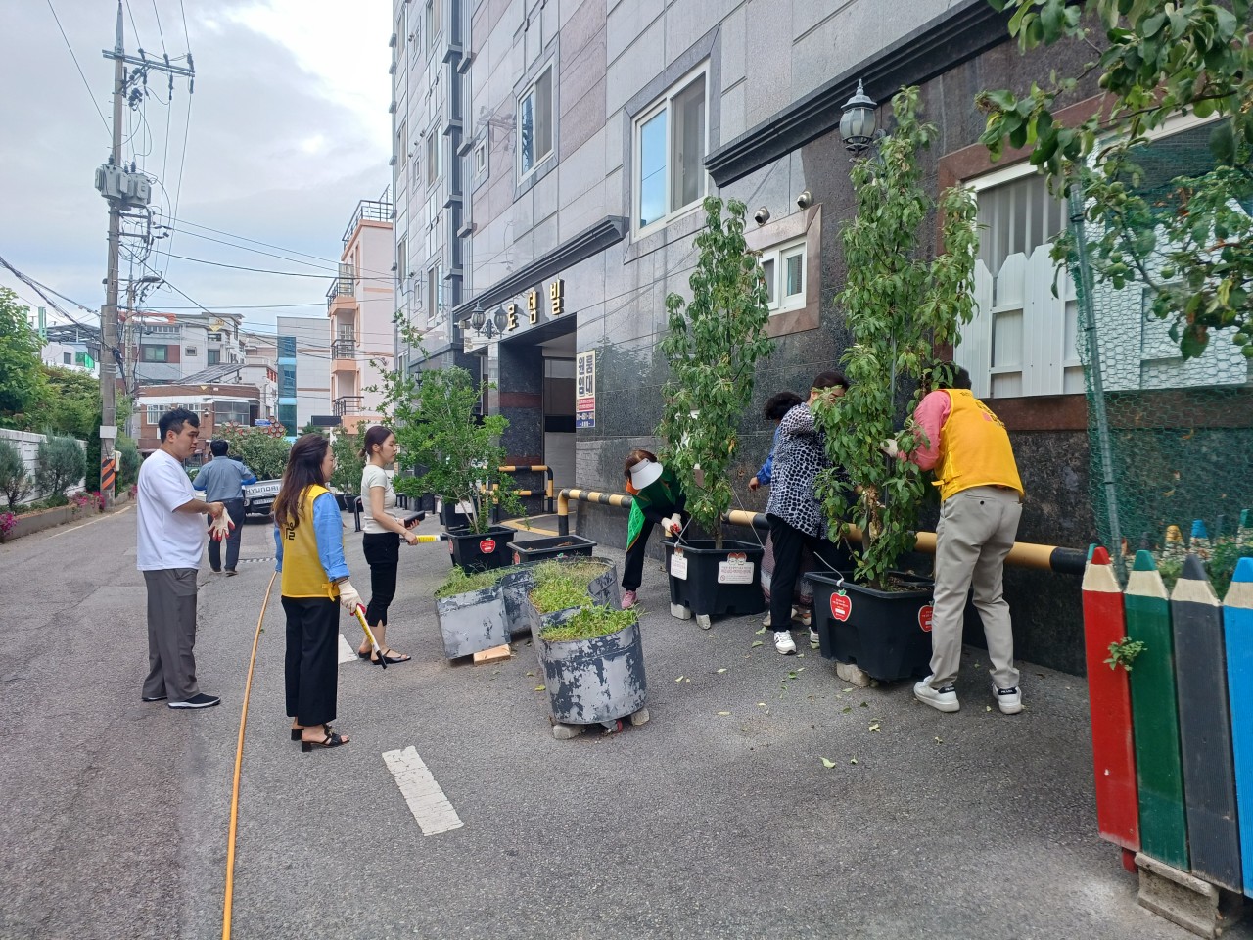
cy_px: 470
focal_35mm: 23
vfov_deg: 58.9
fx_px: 833
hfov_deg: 73.9
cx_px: 626
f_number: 1.8
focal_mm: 5.06
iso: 25
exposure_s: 1/100
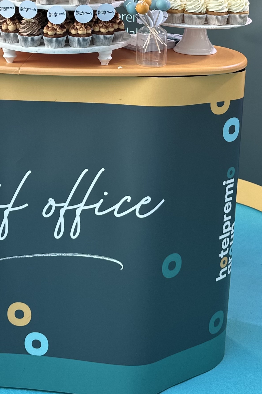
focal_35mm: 57
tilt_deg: -8.5
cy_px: 21
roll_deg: -0.9
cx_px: 68
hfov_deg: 23.5
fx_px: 622
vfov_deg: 32.8
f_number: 1.78
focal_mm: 6.86
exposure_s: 1/120
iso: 80
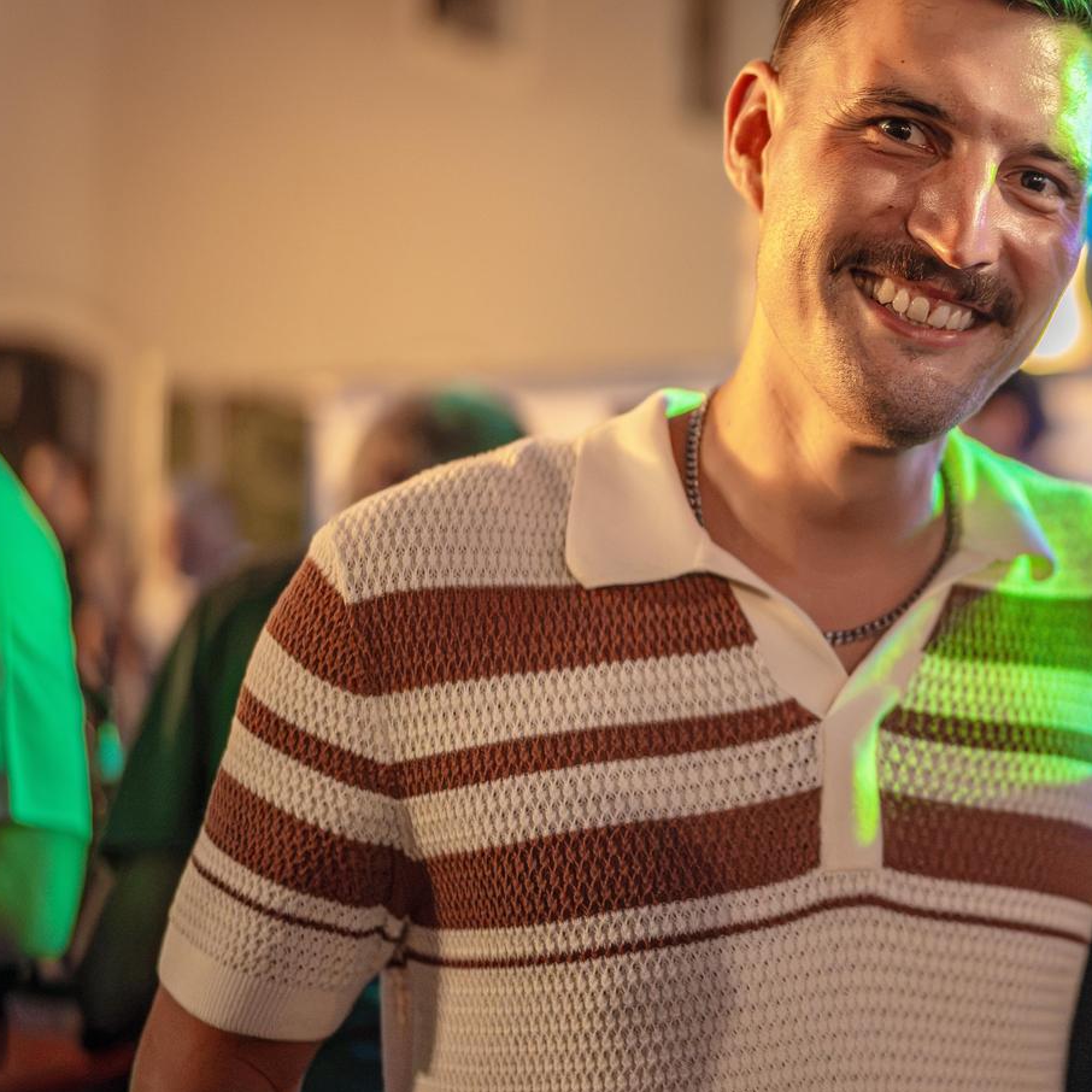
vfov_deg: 27.3
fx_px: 2248
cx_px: 1087
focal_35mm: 63
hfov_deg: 25.9
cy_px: 577
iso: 3200
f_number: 1.2
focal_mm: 35
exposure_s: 1/160
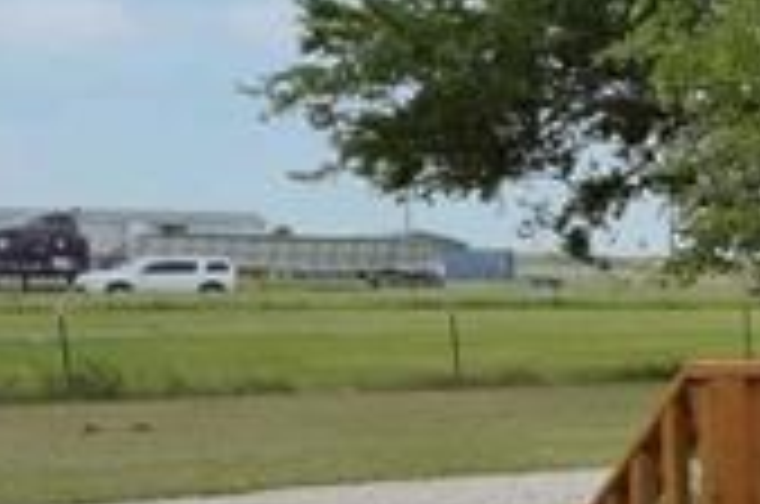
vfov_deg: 15.9
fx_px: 1791
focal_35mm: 85
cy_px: 410
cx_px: 1848
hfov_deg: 14.6
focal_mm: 14
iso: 200
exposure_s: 1/500
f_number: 11
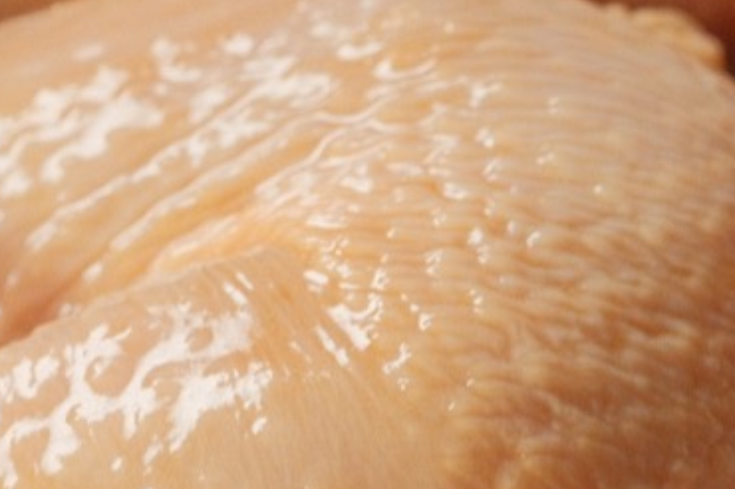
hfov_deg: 8.2
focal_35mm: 251
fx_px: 5120
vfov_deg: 5.5
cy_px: 473
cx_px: 765
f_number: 5.6
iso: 1250
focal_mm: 38.6
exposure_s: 1/125
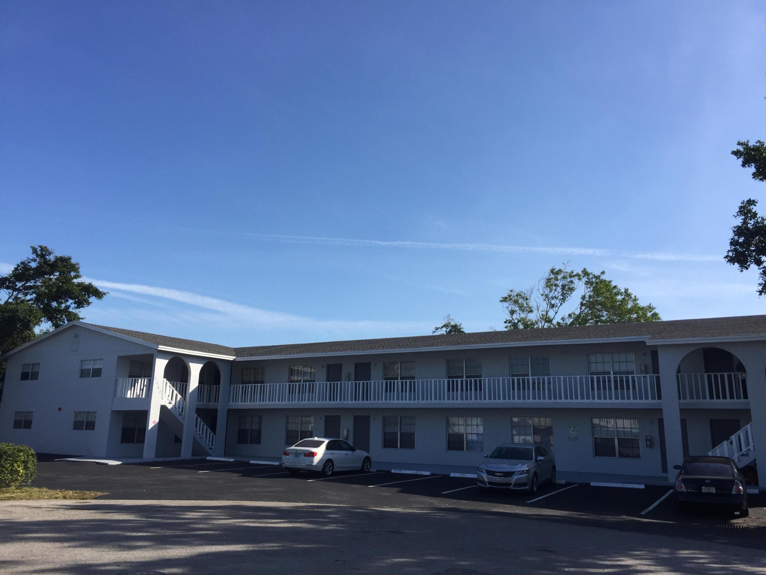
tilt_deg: +12.2
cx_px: 383
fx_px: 642
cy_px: 288
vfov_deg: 48.2
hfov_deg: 61.7
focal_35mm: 29
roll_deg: -1.5
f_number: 2.2
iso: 32
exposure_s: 1/1799
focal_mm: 4.15
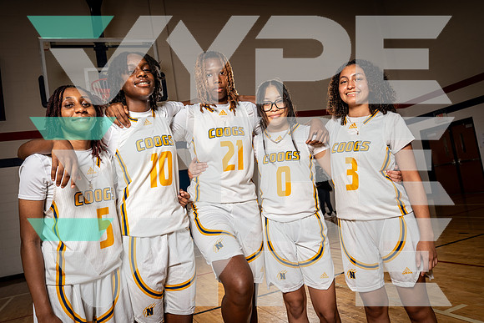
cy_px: 162
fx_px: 377
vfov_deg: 46.4
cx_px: 242
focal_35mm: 28
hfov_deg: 65.5
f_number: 5.6
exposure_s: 1/250
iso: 125
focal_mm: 28
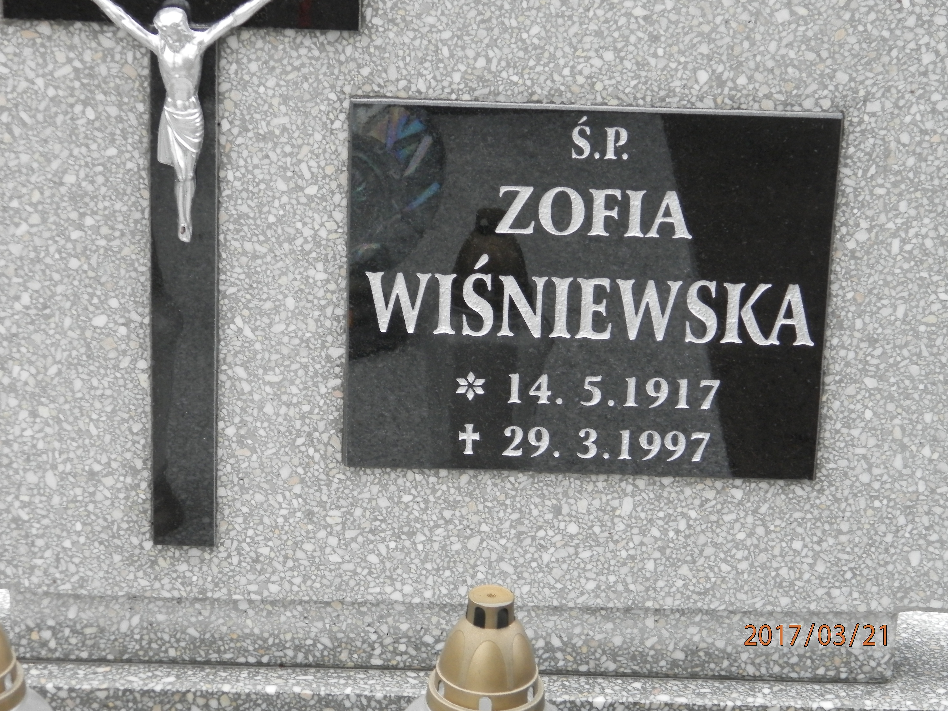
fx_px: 2903
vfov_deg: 14.0
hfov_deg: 18.5
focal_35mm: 106
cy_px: 356
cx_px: 474
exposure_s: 1/80
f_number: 4.5
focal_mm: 19
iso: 200
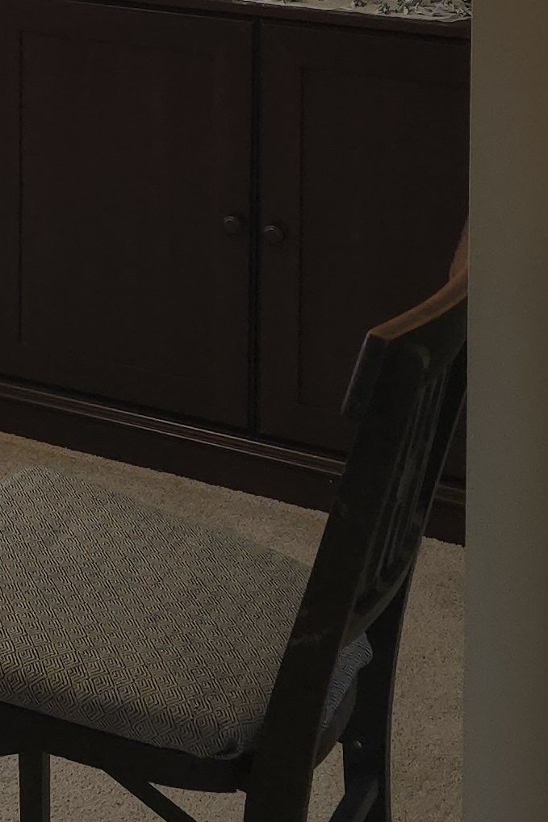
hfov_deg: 13.1
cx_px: -453
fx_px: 2145
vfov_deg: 20.1
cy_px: -213
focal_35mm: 94
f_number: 1.7
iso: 320
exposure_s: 1/40
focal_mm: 6.3
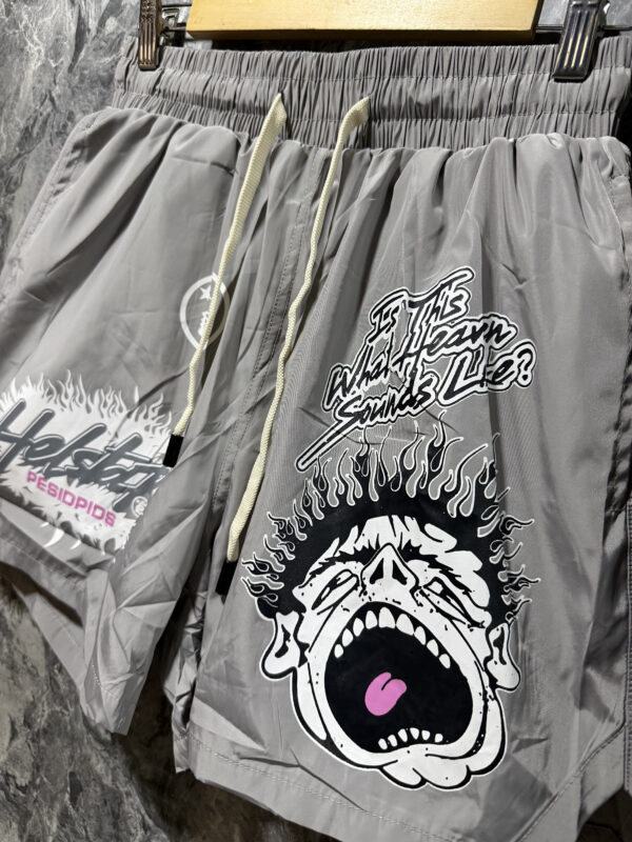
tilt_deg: -5.7
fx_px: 584
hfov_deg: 56.8
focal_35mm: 24
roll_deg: -13.5
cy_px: 421
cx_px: 316
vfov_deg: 71.6
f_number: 1.78
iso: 250
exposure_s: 1/60
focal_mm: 6.76
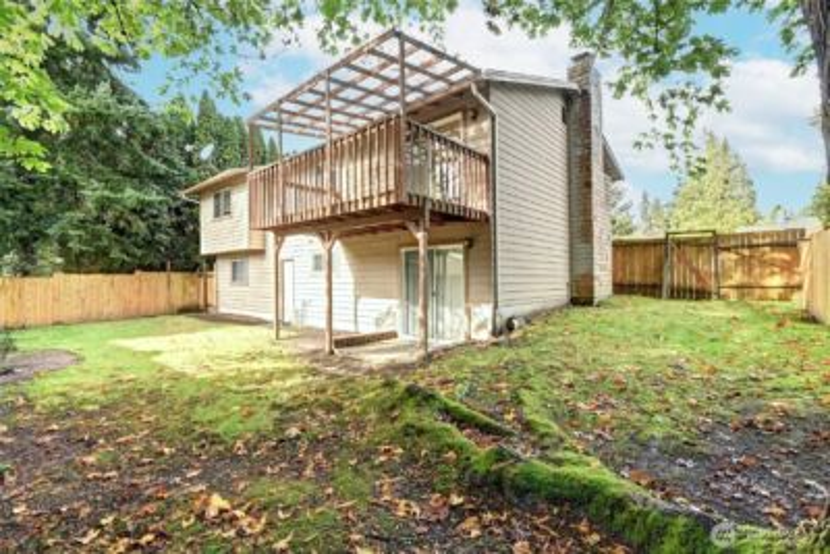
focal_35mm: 15
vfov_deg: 77.4
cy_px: 277
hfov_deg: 100.4
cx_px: 415
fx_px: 346
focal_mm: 10
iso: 1000
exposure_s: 1/25
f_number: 11
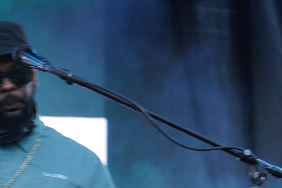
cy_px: 145
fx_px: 2326
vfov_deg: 4.6
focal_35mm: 297
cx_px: 102
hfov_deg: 6.9
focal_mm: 105
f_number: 4
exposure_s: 1/125
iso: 160
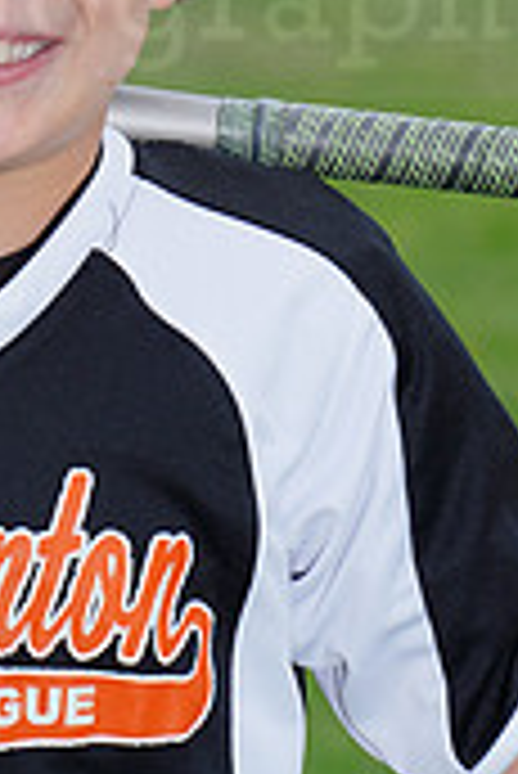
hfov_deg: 2.0
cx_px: 36
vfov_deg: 3.1
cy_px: -34
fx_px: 14495
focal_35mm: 673
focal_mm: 200
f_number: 8
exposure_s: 1/200
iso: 200
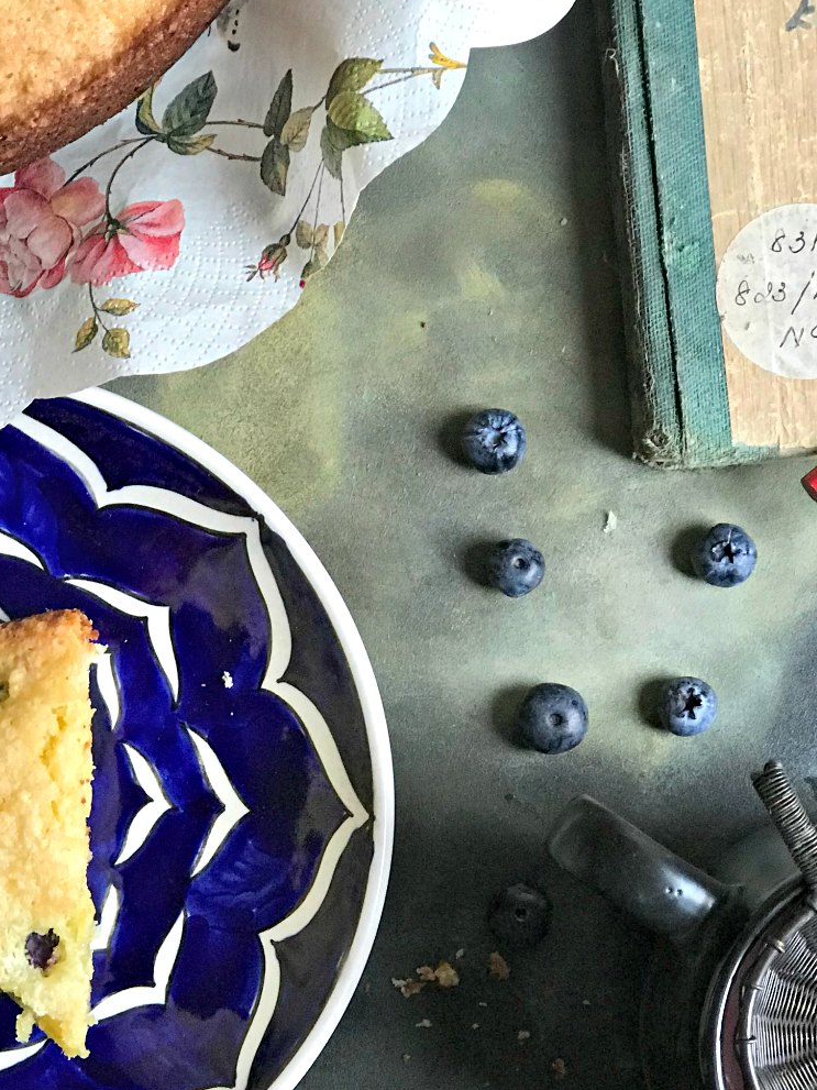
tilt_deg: -87.1
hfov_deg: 16.0
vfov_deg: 21.2
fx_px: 2896
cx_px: 245
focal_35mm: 92
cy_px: 758
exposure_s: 1/50
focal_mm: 6.6
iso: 125
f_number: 2.8
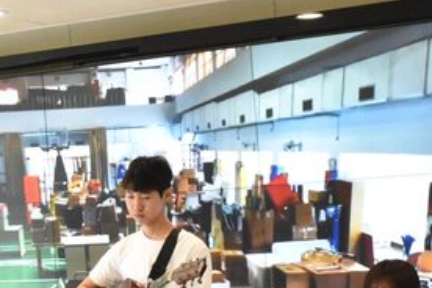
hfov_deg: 21.4
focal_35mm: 95
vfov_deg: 14.3
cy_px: 195
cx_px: 177
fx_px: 1143
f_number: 8
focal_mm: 25
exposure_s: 1/250
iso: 6400
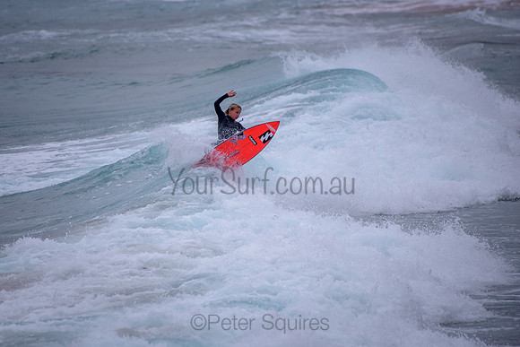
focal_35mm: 613
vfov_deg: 2.2
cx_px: 201
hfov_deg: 3.4
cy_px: 161
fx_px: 8857
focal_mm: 500
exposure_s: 1/2000
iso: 160
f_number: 5.6
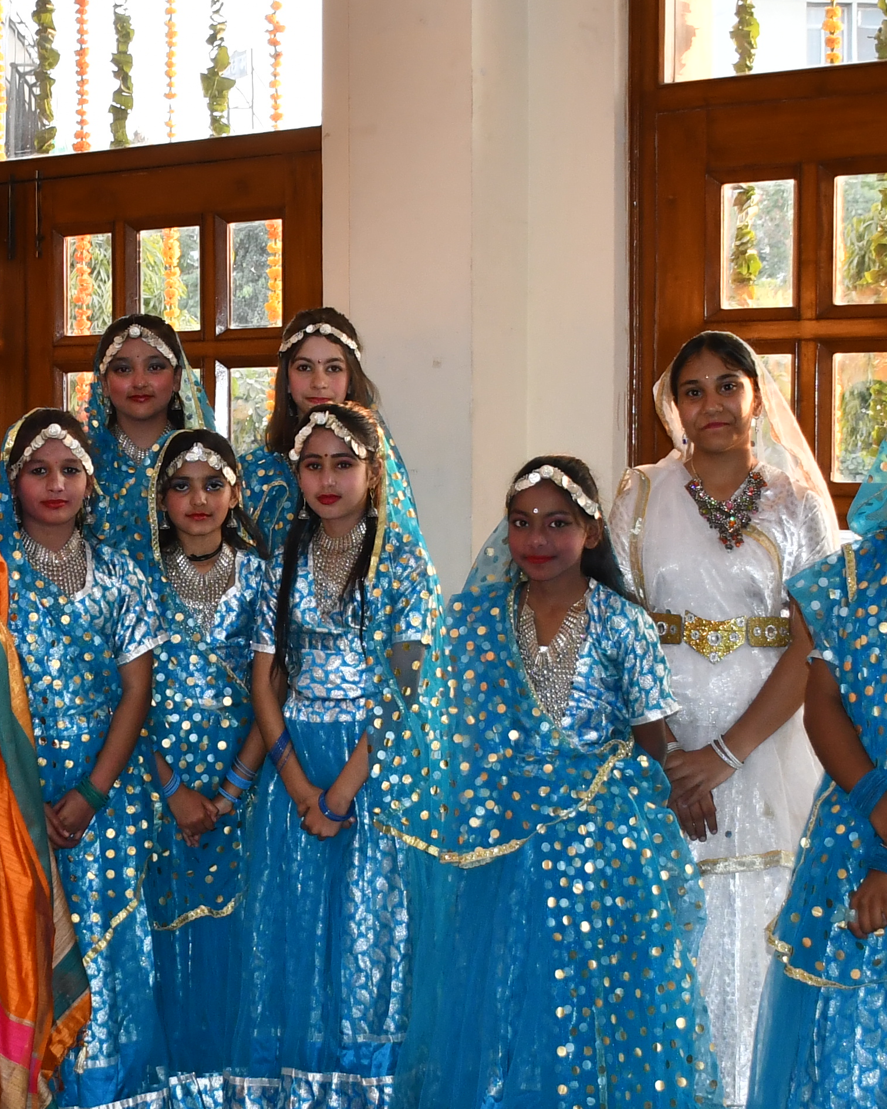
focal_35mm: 83
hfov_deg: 18.3
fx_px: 2724
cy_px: 638
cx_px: 126
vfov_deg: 23.0
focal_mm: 20
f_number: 3.5
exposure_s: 1/100
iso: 400
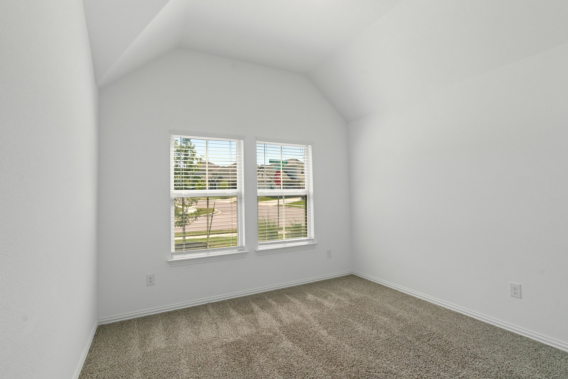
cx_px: 284
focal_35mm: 16
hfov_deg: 96.7
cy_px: 190
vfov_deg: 73.8
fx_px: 252
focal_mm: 16
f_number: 8
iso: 2000
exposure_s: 1/400
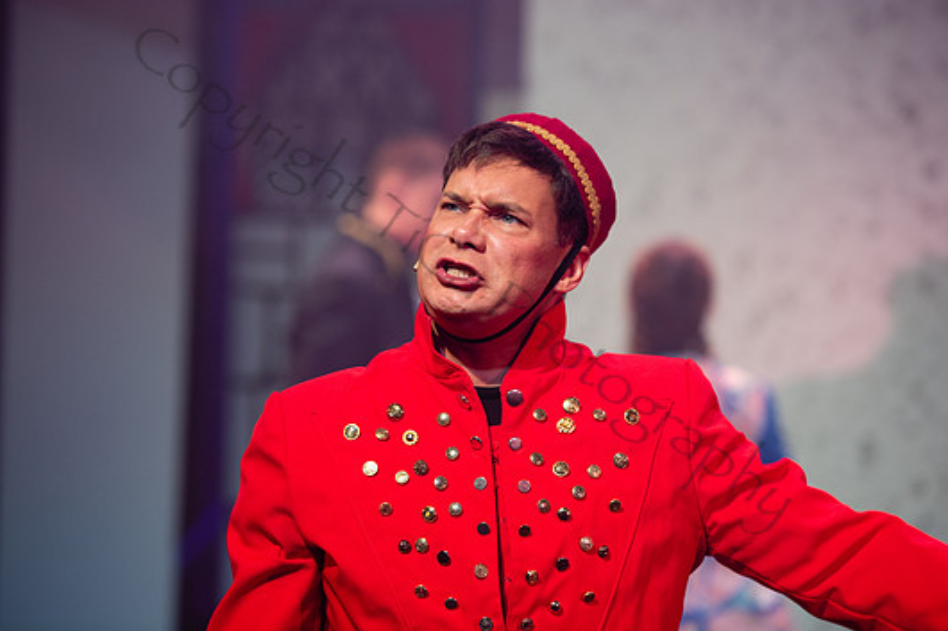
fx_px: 4317
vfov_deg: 8.4
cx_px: 485
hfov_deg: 12.5
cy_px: 288
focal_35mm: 164
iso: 1000
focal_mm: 150
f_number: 2.8
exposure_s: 1/250
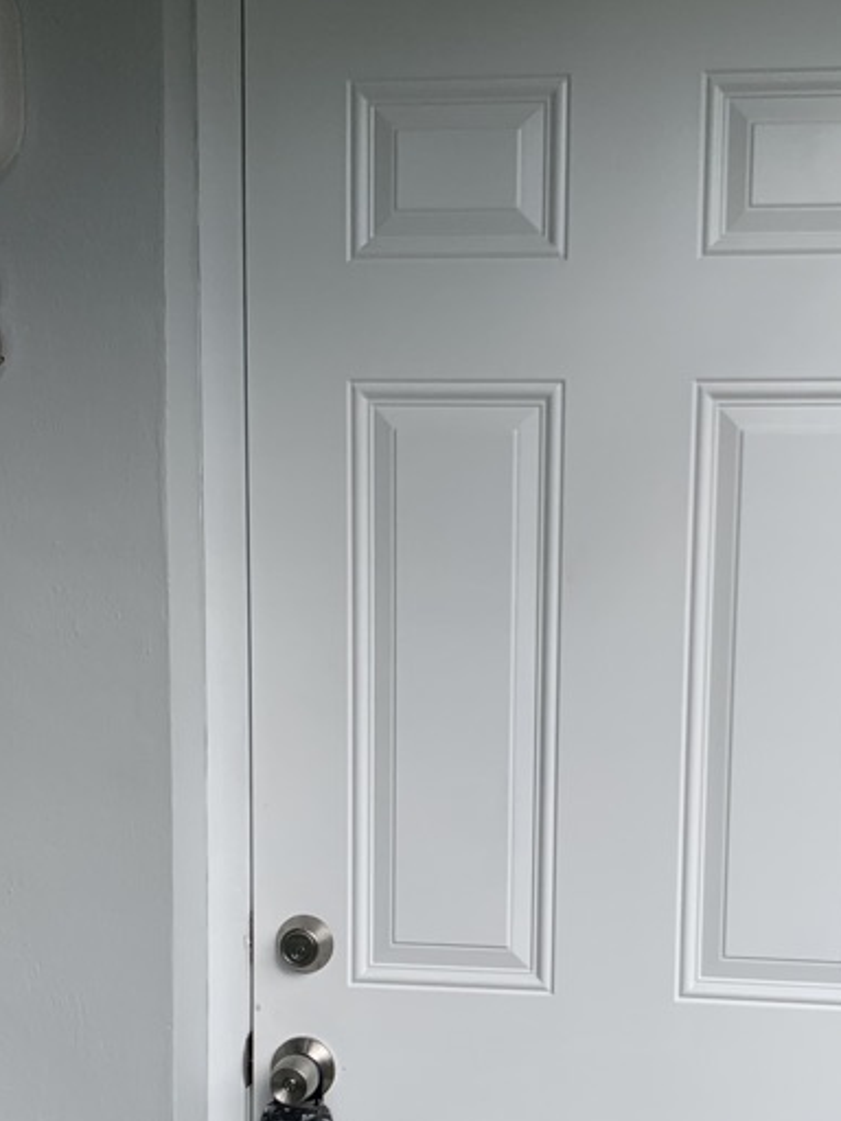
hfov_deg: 27.9
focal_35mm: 52
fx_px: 1684
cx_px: 521
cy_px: 856
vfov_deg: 35.9
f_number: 1.8
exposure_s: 1/1266
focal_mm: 4.25
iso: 25
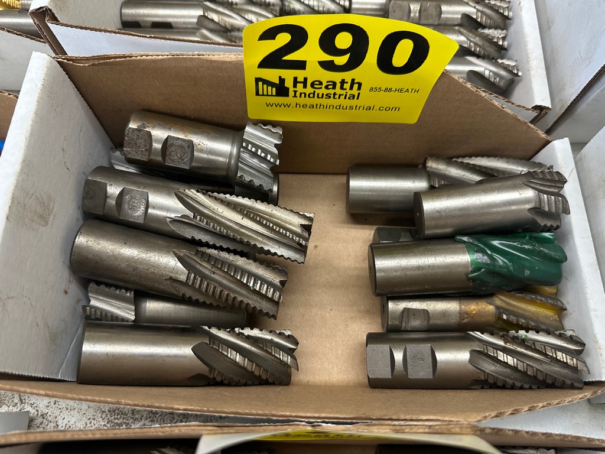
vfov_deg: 56.8
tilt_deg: -68.2
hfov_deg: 71.6
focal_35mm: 24
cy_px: 227
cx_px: 302
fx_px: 419
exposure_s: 1/111
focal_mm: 6.86
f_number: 1.78
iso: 200
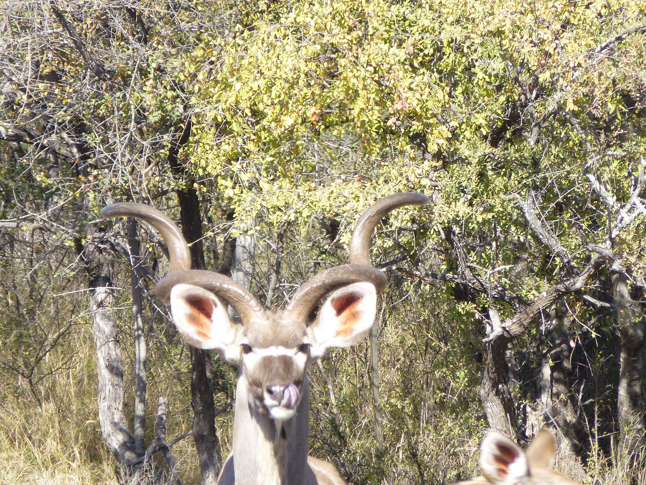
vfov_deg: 2.0
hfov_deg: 2.7
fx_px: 13884
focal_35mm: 744
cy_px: 242
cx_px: 323
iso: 125
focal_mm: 86
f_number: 6.4
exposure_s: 1/125
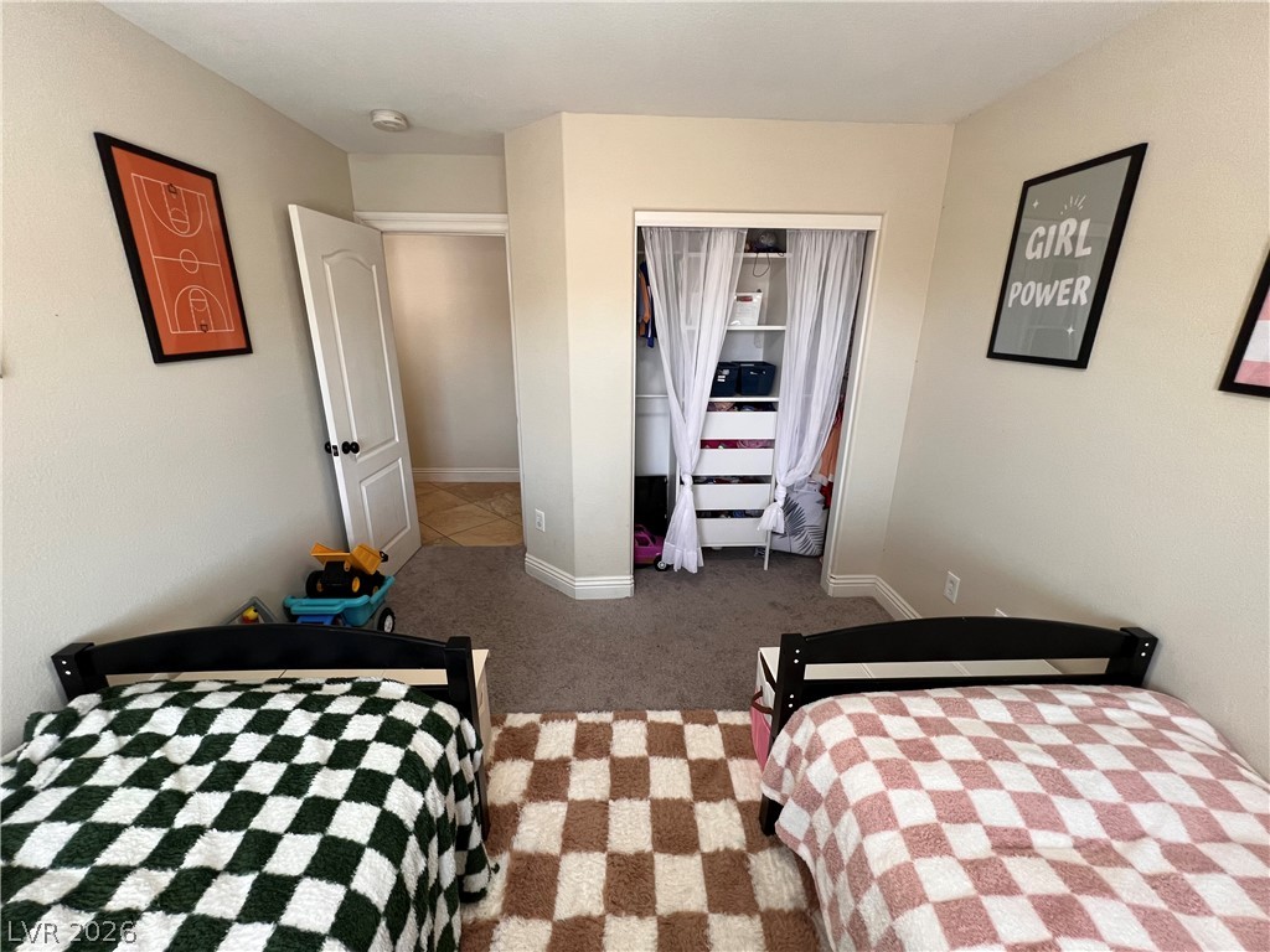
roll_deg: -1.2
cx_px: 635
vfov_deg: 89.9
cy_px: 476
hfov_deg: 106.2
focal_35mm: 13
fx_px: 477
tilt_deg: -17.7
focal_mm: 1.57
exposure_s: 1/120
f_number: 1.8
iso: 200
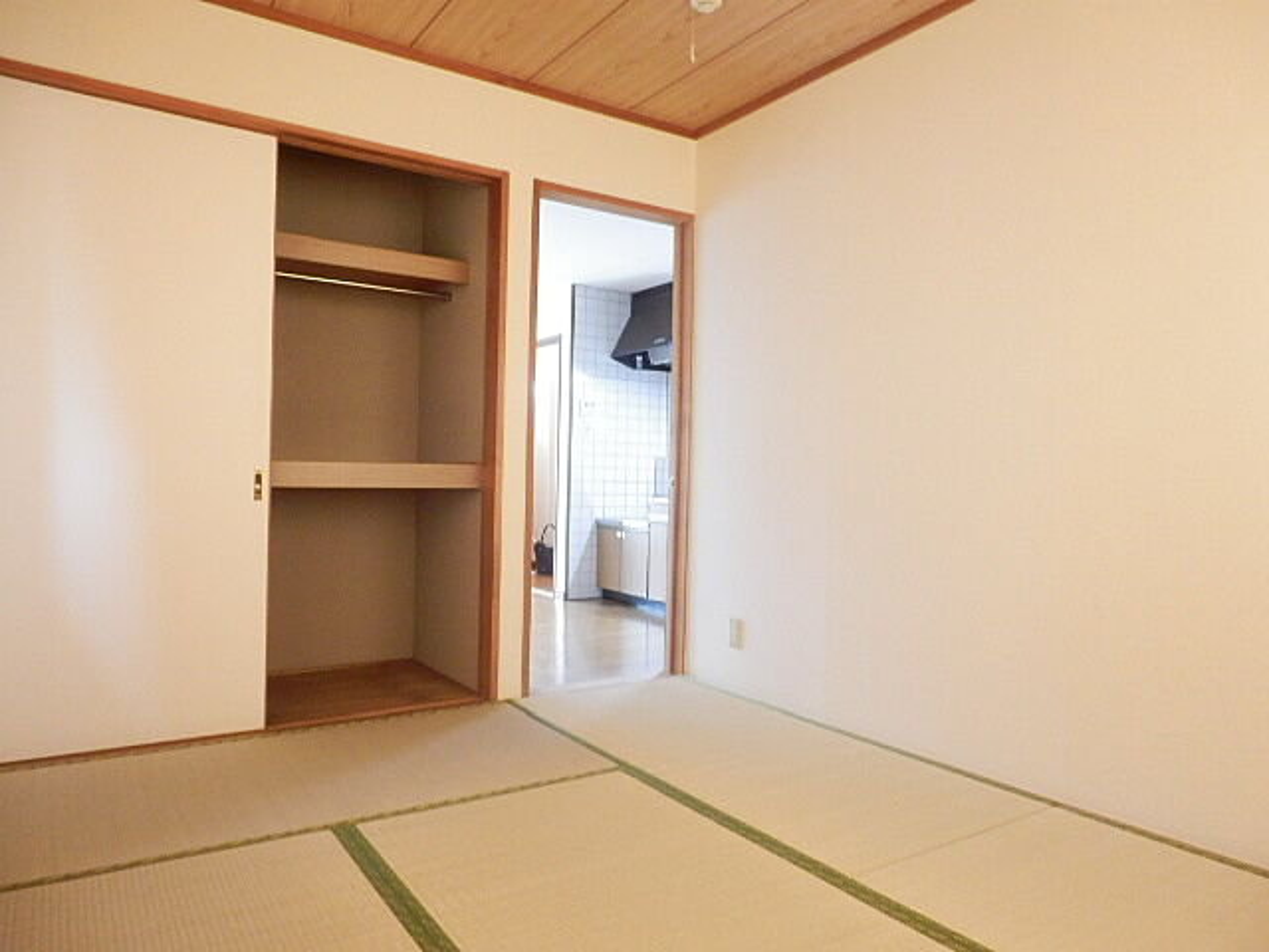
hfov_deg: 71.6
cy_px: 476
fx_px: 880
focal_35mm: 24
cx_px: 634
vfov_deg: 56.8
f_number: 3
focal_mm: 4.2
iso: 800
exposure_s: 1/13
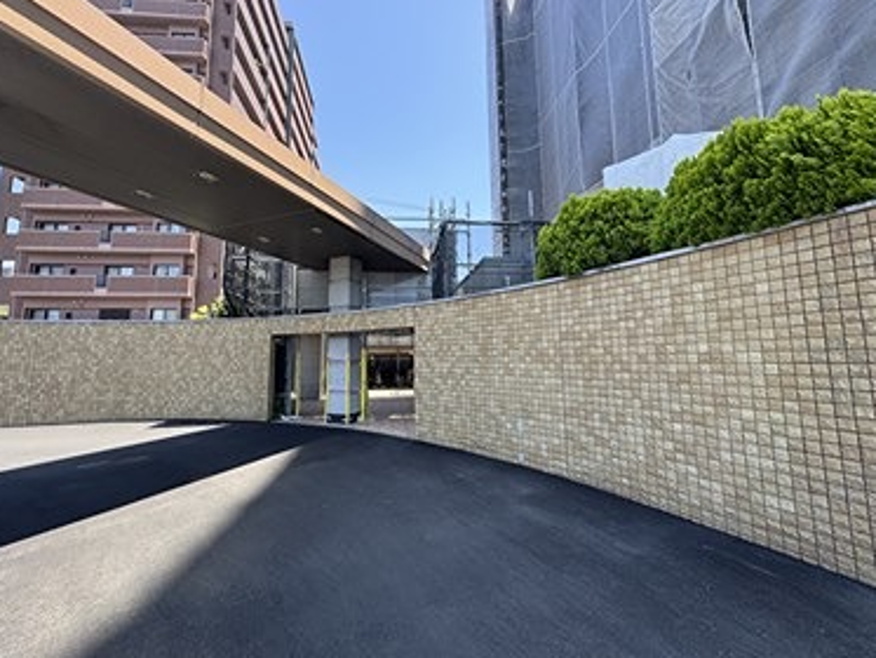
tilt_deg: +6.1
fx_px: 380
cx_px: 416
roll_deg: +1.1
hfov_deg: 98.1
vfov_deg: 81.7
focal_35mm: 15
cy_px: 315
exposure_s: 1/381
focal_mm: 2.22
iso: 40
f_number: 2.2
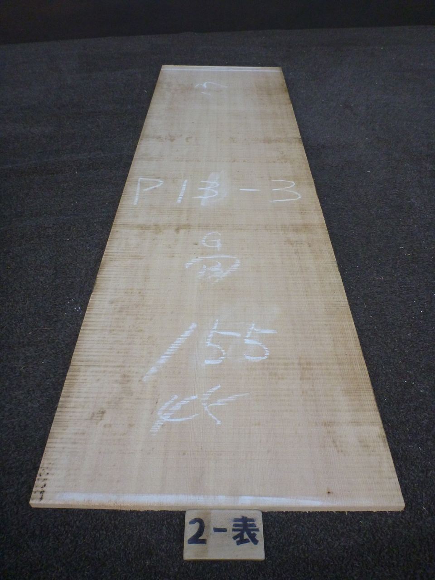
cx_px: 218
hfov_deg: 49.7
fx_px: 469
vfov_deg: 63.4
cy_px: 290
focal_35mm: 28
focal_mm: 4.9
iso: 400
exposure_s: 1/250
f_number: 3.3
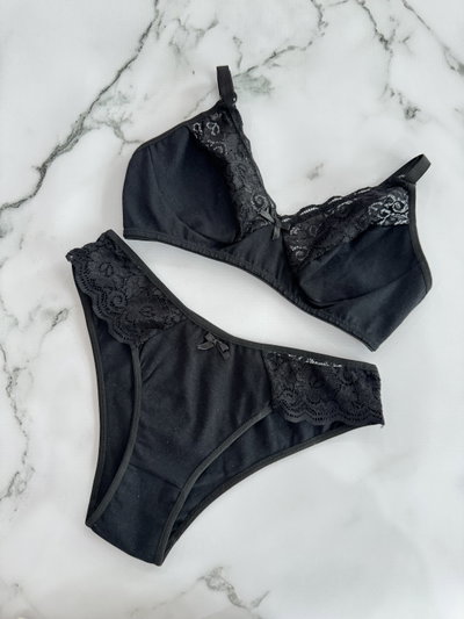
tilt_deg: -81.7
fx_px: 429
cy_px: 310
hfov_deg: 56.8
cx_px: 232
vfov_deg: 71.6
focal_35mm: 24
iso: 200
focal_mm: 6.76
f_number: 1.78
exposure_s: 1/100
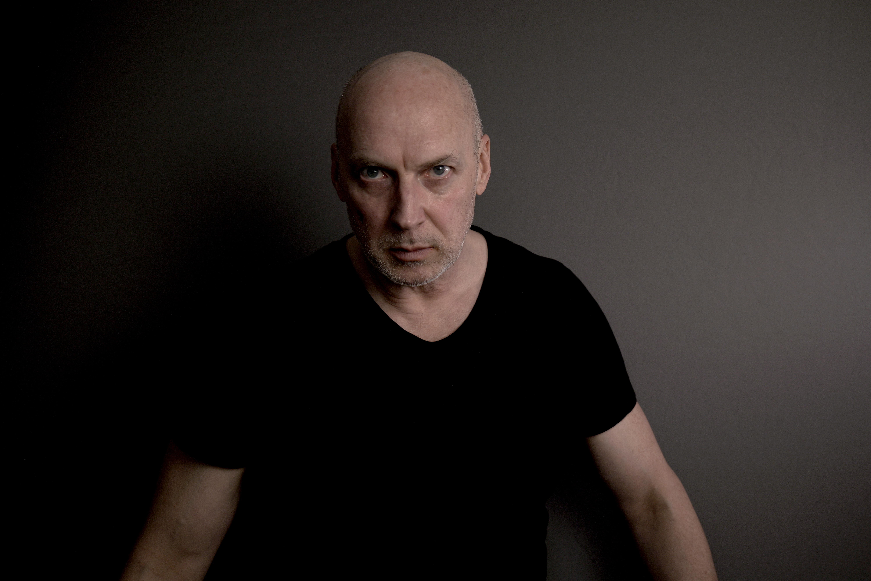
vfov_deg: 30.5
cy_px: 290
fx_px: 1064
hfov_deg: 44.5
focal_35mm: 44
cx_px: 436
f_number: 4.9
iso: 640
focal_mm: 44
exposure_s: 1/400
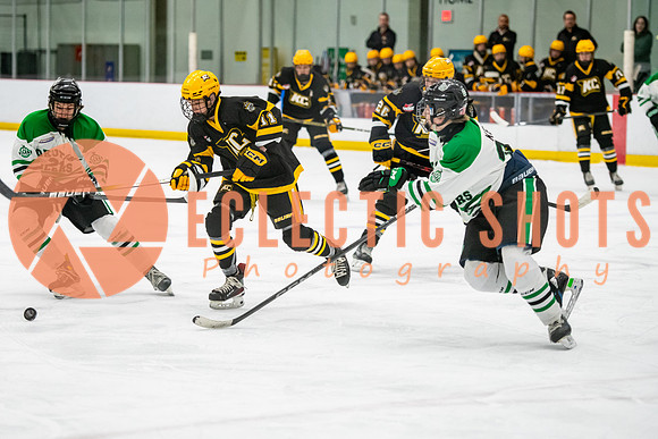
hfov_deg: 15.3
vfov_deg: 10.2
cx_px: 276
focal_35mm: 134
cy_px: 225
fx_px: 2454
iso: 4000
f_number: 2.8
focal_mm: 110
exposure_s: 1/800
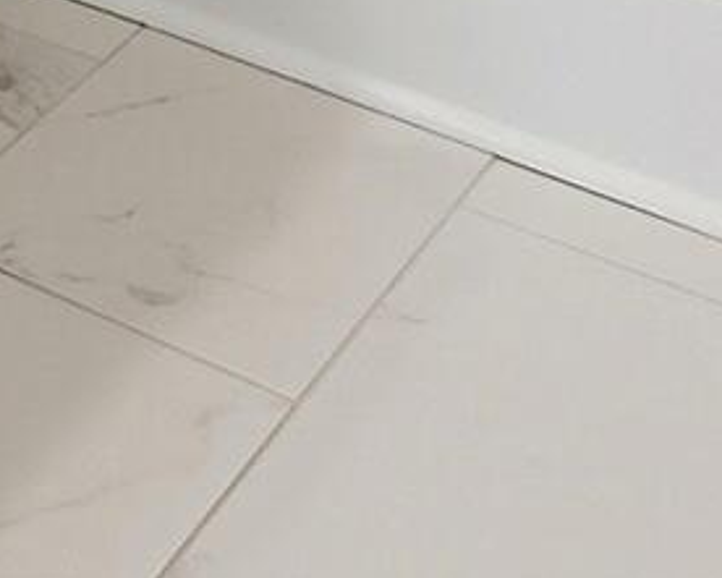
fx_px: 2544
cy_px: -1336
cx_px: -521
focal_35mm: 119
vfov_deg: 9.2
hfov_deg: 14.5
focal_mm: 14
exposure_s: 1/640
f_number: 8
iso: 160
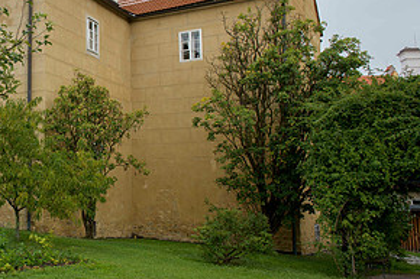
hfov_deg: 37.2
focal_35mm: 48
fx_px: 560
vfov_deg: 28.0
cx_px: 9
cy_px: 111
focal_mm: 24
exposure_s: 1/160
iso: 64
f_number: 5.6
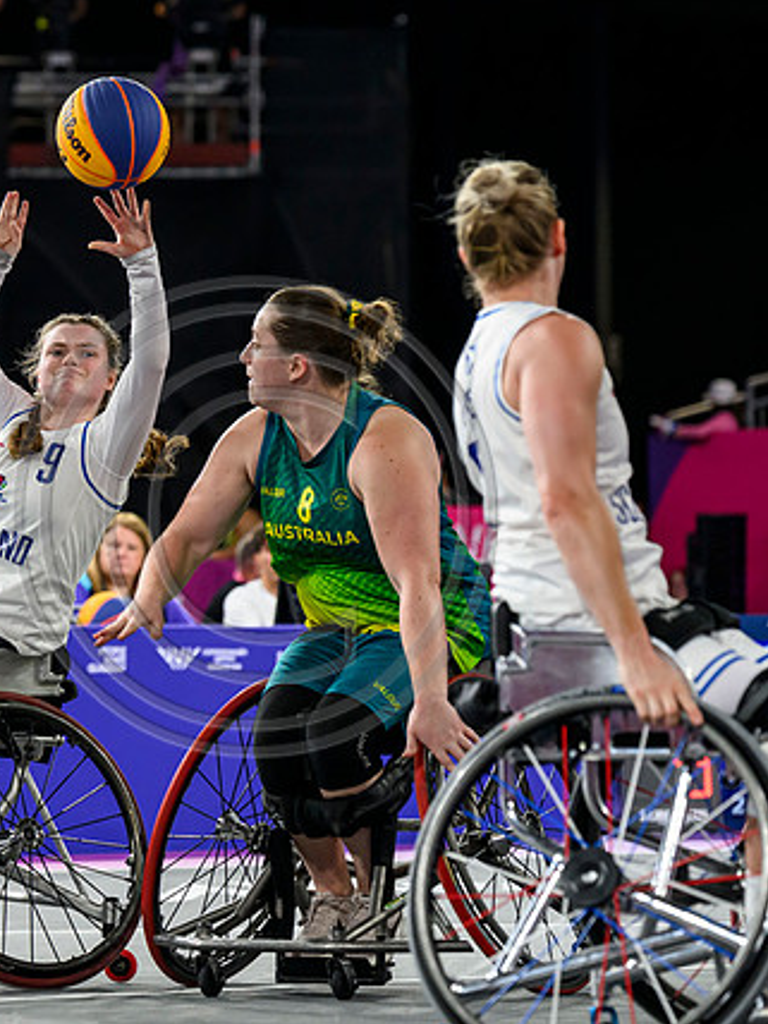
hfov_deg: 7.6
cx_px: -19
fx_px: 5768
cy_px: 423
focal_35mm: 195
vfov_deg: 10.1
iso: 2500
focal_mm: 110
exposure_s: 1/1600
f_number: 3.2
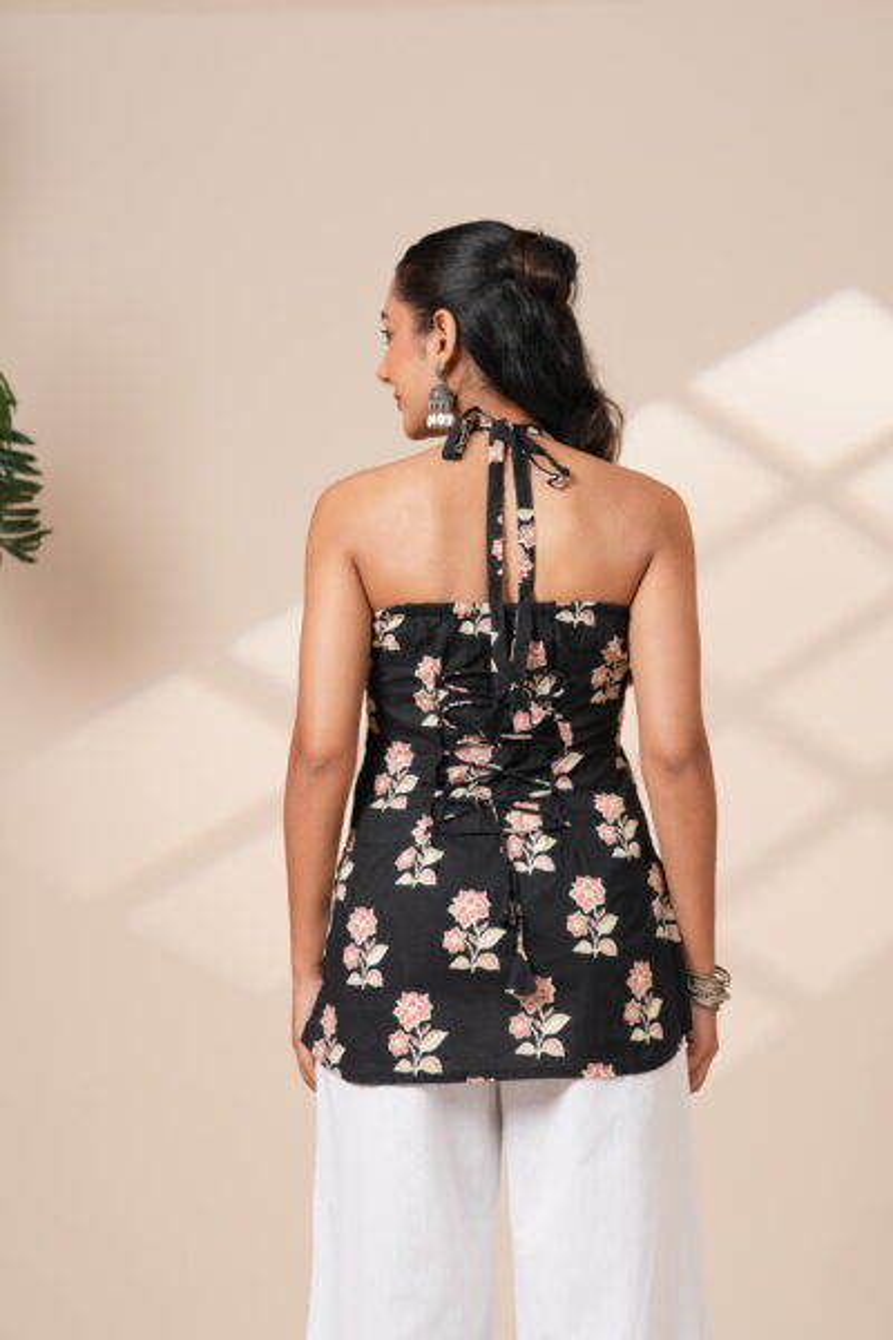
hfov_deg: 12.5
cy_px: 670
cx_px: 446
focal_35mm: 110
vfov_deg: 18.6
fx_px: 4093
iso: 640
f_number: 5.6
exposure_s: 1/160
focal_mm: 110
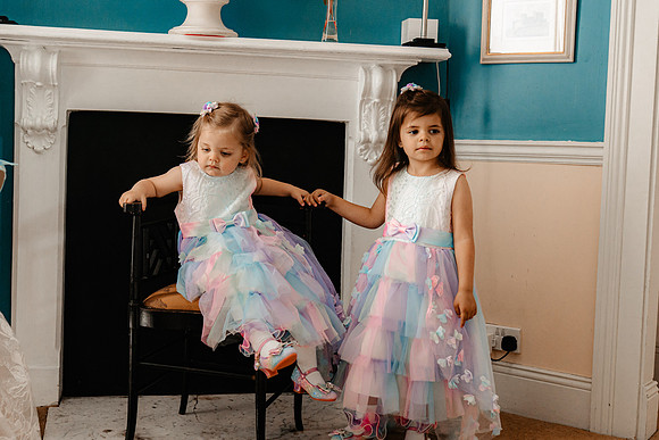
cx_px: 330
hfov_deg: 38.2
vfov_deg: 26.0
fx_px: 952
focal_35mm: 52
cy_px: 220
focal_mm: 35
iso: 1000
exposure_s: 1/200
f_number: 3.2
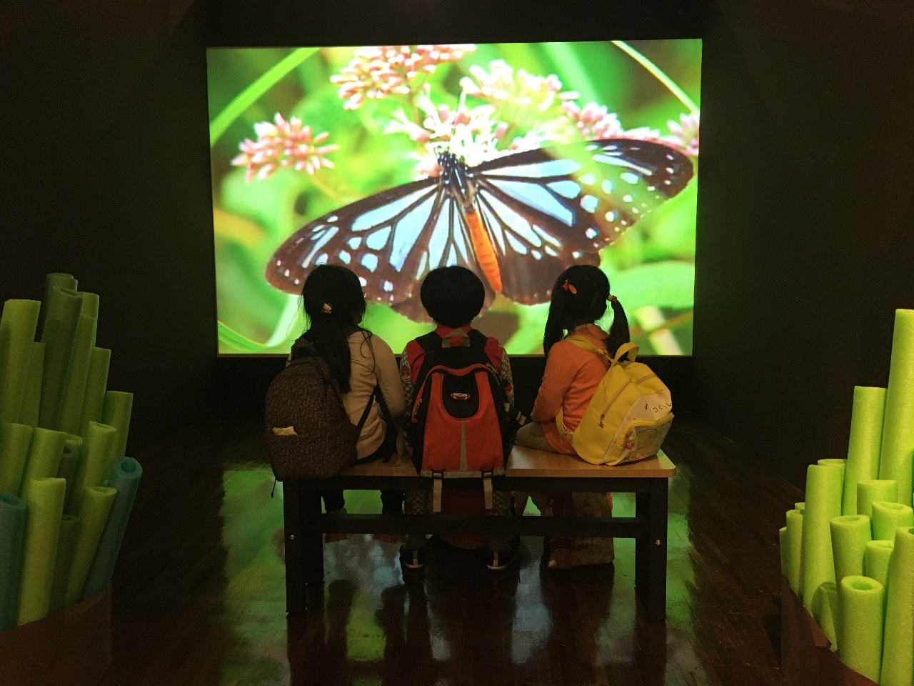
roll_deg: +0.5
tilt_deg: -4.8
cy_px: 343
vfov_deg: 48.2
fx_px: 766
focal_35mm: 29
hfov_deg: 61.7
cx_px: 457
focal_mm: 4.15
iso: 160
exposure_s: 1/30
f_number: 2.2
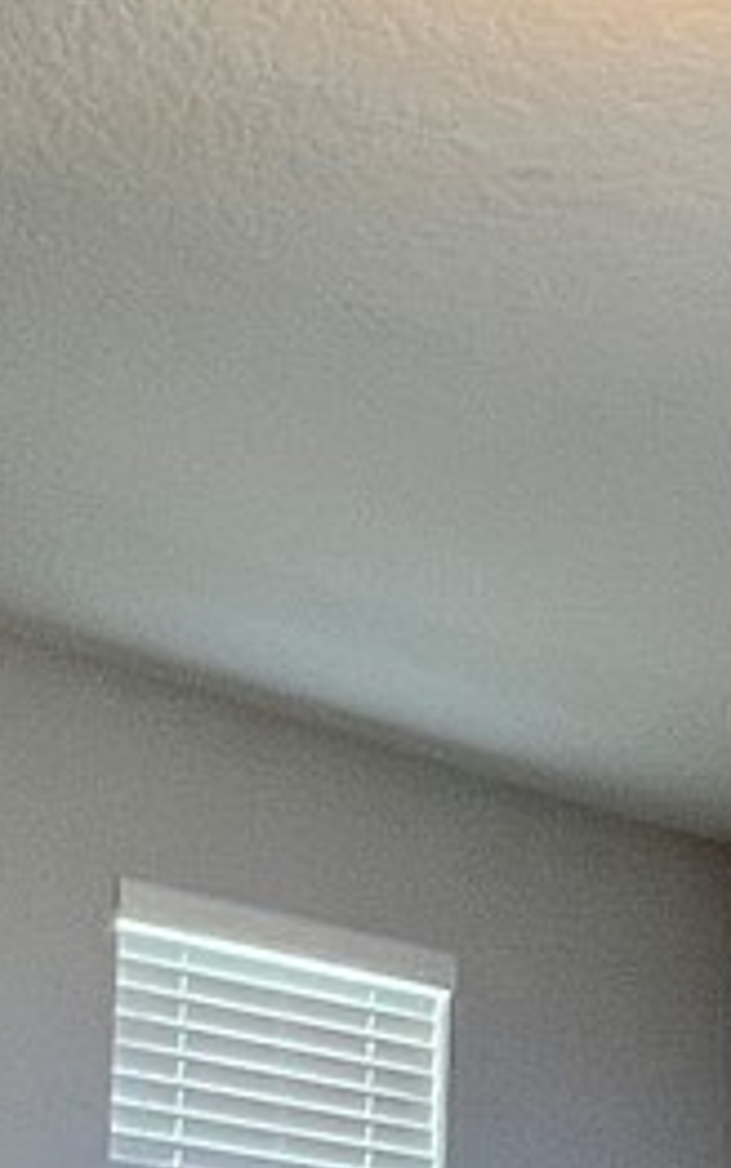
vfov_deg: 22.3
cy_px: 1489
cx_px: 709
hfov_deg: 15.3
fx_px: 2675
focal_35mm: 84
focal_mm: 1.57
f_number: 1.8
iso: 200
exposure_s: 1/60
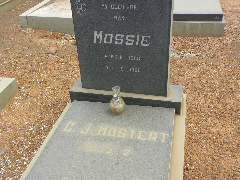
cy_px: 90
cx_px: 120
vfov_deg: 33.6
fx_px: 298
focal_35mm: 43
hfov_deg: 43.9
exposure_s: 1/160
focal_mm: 7.6
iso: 64
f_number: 4.5
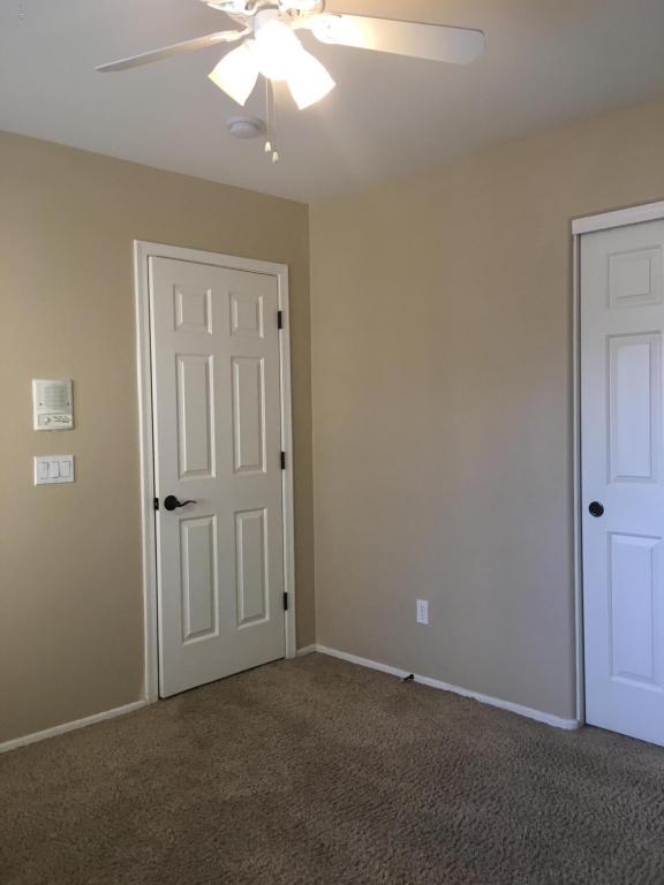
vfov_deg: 61.7
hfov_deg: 48.2
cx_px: 332
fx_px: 742
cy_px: 442
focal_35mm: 29
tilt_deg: -1.5
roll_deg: +0.5
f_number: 2.2
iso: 32
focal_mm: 4.15
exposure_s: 1/30
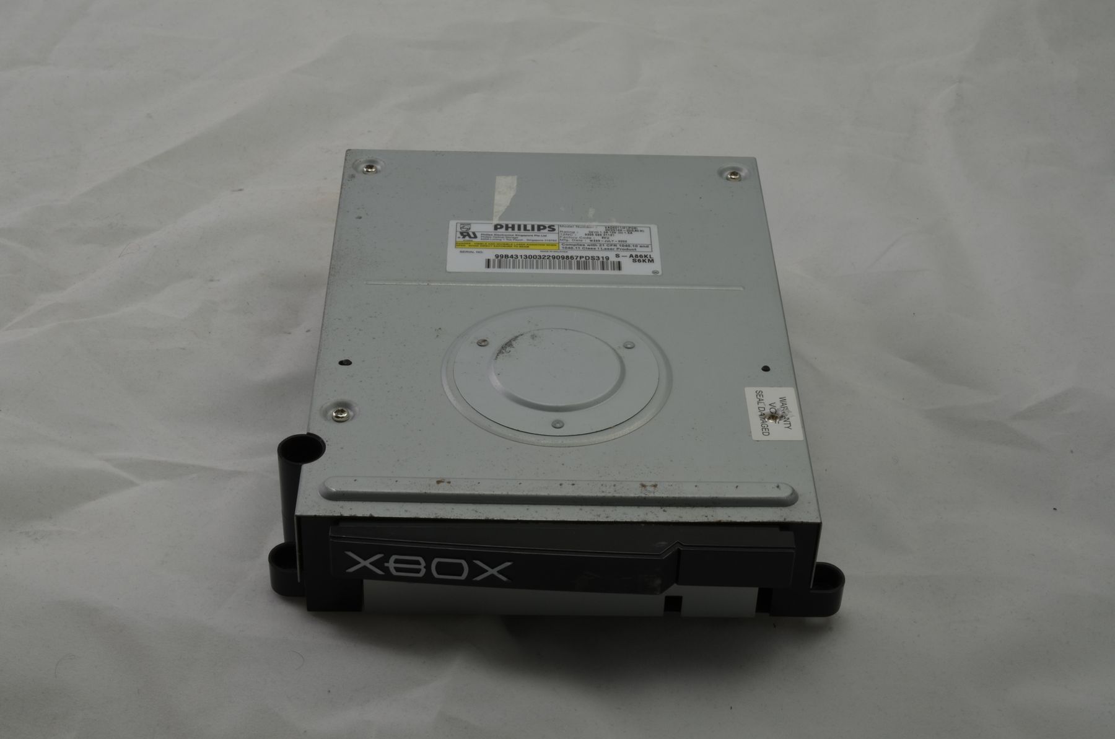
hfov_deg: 33.5
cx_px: 558
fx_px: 1855
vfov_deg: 22.5
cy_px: 370
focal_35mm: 60
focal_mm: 40
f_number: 20
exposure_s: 1/3
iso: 100
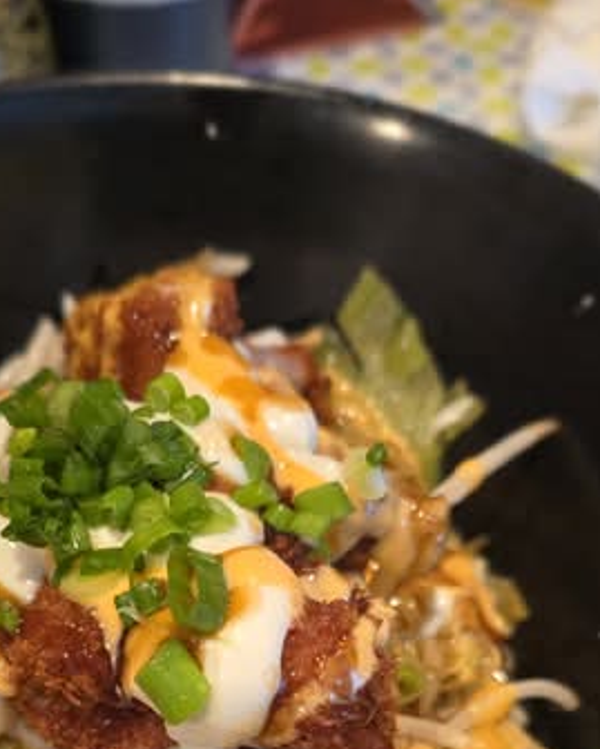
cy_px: 708
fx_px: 1087
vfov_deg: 35.3
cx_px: 194
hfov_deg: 30.6
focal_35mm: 49
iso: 400
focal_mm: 6.3
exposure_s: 1/30
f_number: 1.7
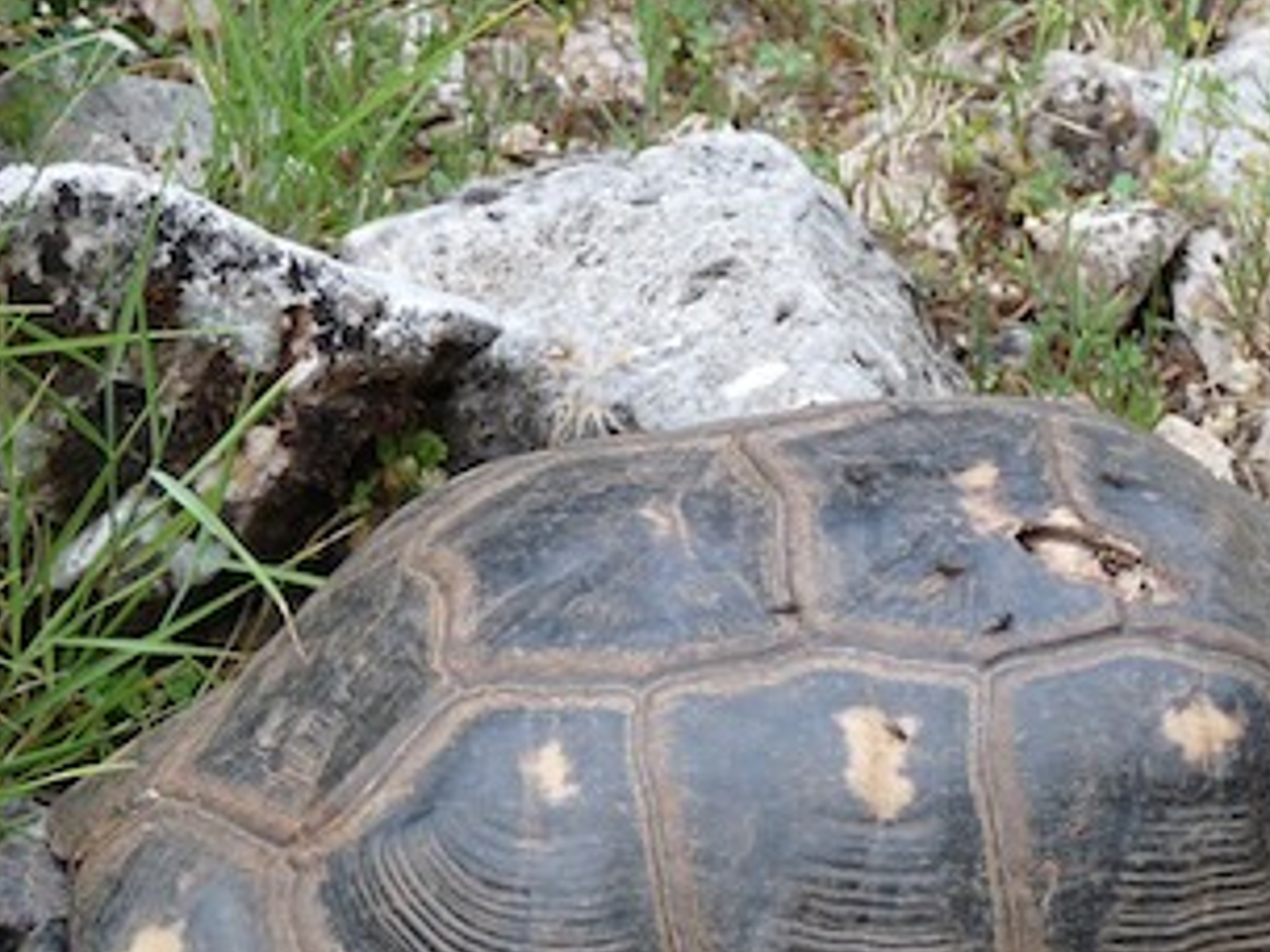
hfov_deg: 11.6
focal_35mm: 171
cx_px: 497
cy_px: 1136
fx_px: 6274
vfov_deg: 8.6
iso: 100
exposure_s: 1/100
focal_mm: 11.5
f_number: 3.4
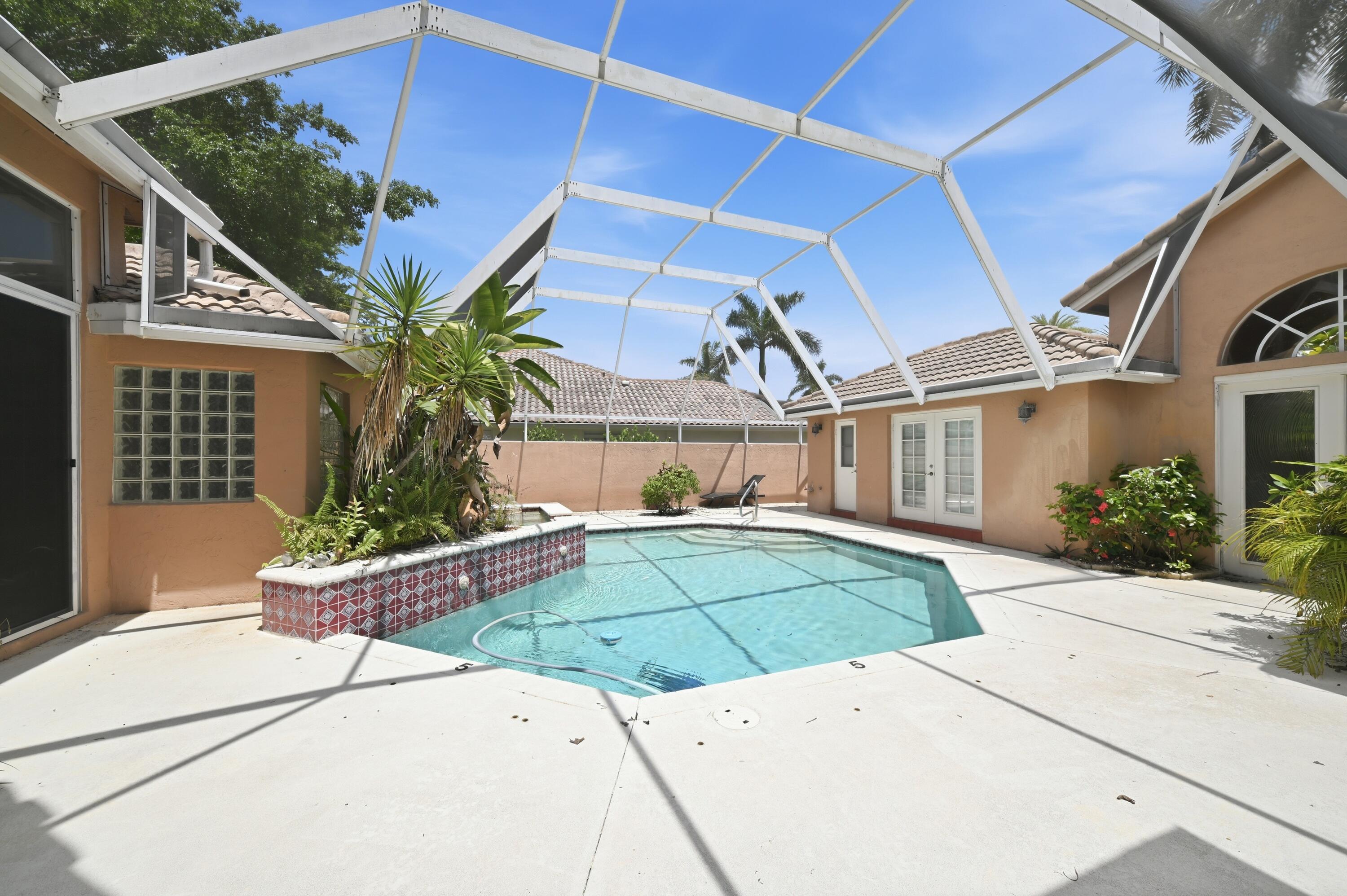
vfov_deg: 89.9
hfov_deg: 112.7
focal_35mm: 12
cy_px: 448
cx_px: 674
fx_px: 449
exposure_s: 1/200
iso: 100
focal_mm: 12
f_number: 8
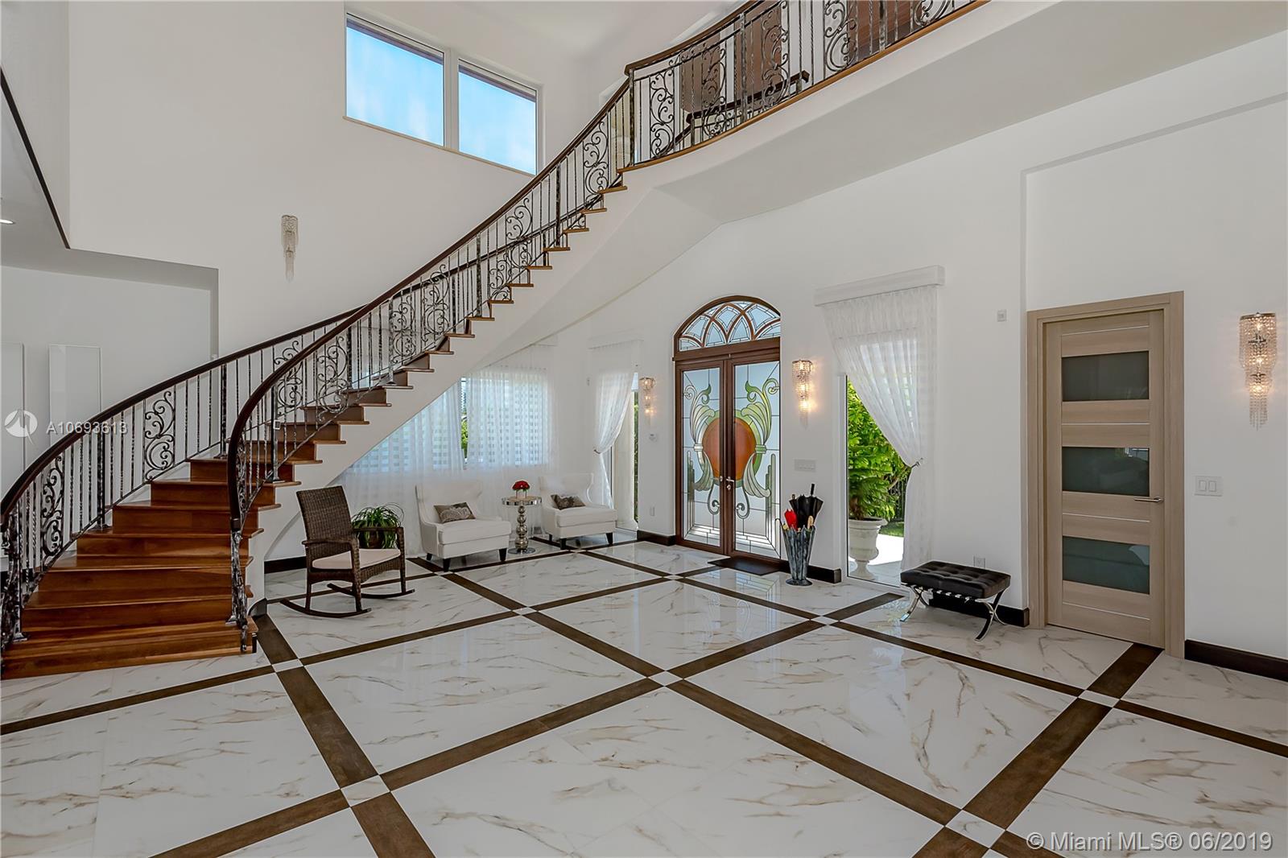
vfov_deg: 73.7
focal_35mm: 16
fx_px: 572
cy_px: 429
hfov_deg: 96.7
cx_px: 644
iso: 400
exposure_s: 1/125
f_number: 8
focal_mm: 16
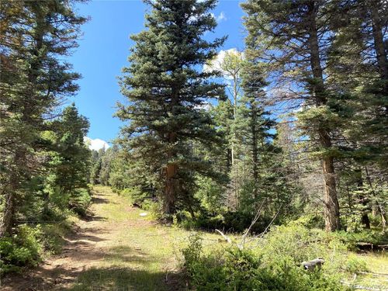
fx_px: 314
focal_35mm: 28
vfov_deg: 49.7
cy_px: 146
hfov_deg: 63.4
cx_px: 194
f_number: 1.8
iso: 20
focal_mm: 3.99
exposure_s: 1/440
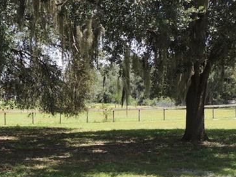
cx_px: 95
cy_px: 108
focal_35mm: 67
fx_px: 457
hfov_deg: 28.9
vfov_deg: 21.9
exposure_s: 1/500
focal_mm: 4.3
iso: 100
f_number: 3
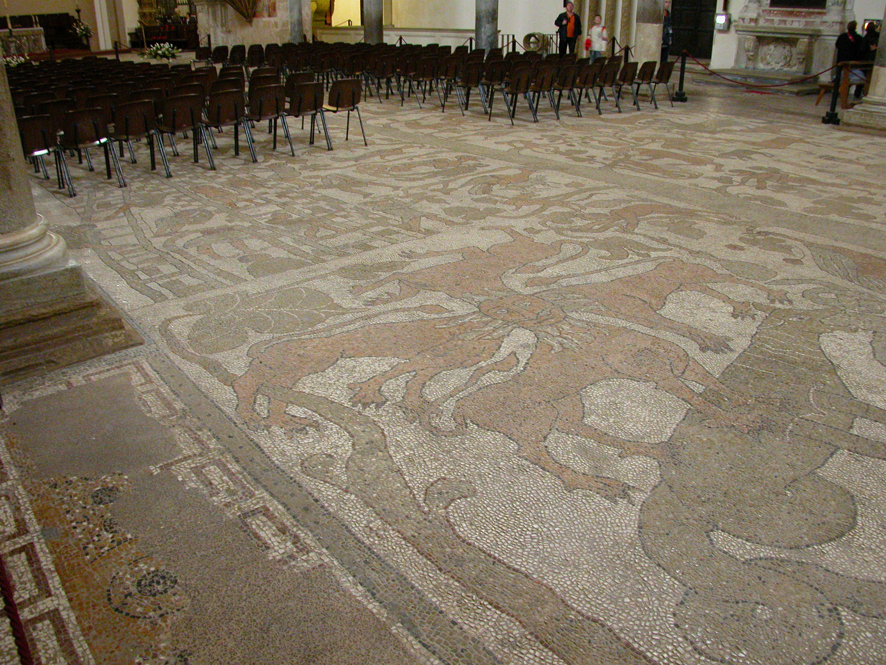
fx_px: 896
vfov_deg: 40.7
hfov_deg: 52.6
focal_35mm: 35
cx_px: 443
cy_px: 332
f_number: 2.8
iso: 497
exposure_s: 1/12.2
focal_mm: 8.9
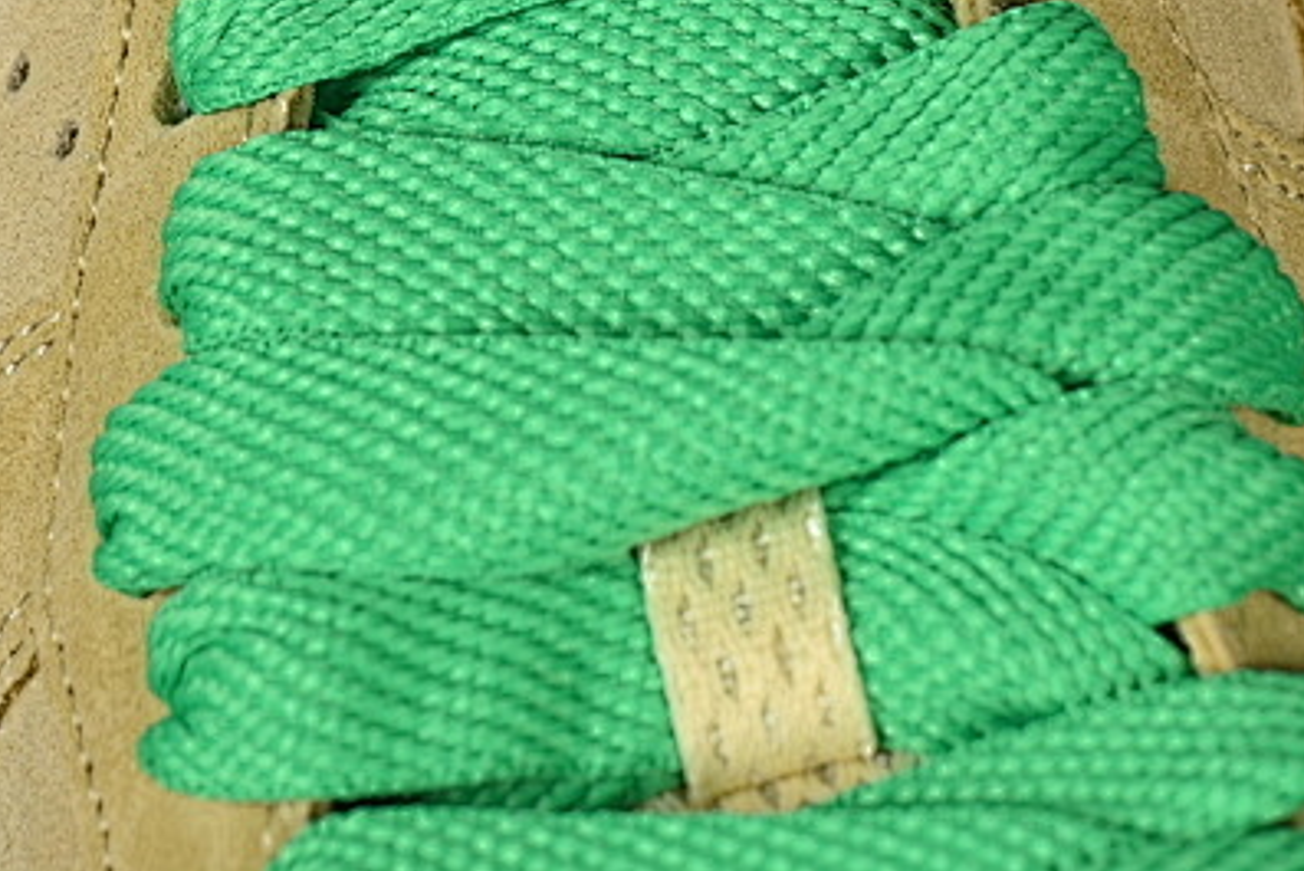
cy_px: -204
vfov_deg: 6.7
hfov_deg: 10.1
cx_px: 542
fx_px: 7392
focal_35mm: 204
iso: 160
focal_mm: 50
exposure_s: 1/80
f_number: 7.1
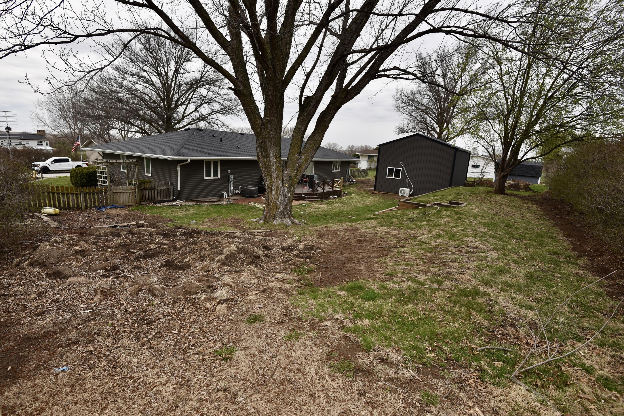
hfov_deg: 93.2
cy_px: 213
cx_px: 296
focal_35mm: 17
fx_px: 295
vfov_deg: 70.4
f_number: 5.6
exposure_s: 1/125
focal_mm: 16
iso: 100
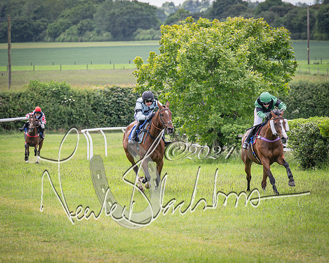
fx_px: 2764
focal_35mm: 284
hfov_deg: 6.8
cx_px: 114
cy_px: 130
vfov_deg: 5.4
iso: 400
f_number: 4
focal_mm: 125
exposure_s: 1/2000
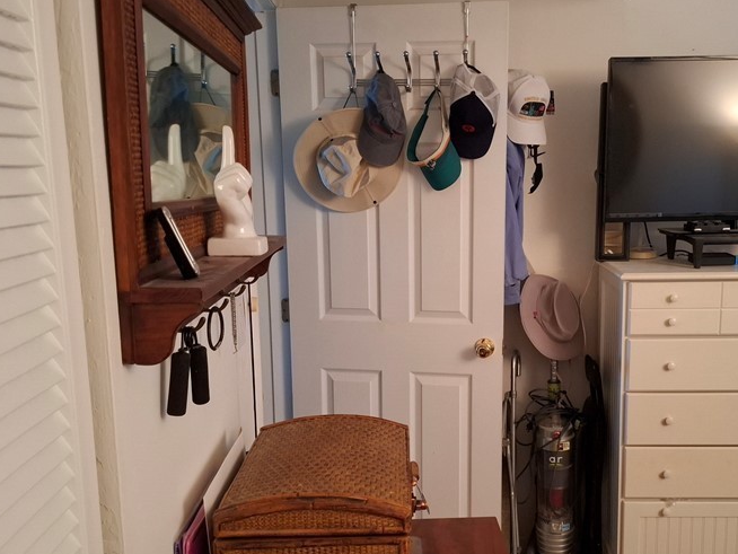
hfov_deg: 51.0
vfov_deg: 39.6
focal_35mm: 36
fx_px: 768
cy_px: 318
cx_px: 441
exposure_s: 1/25
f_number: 1.8
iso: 800
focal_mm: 5.54
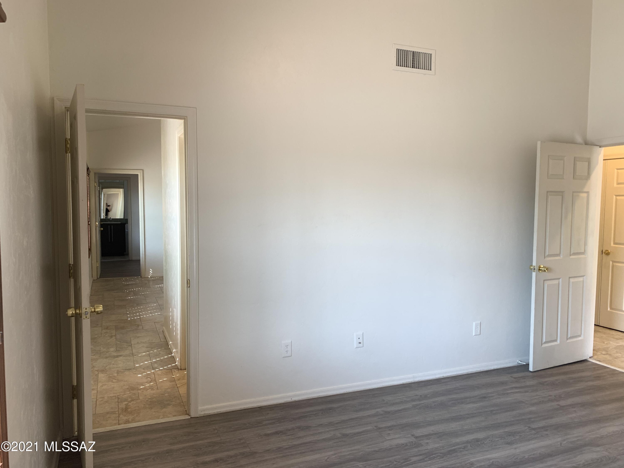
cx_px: 312
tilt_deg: -2.7
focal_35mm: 26
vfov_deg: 53.1
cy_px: 234
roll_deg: +0.0
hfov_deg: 67.3
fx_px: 469
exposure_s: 1/94
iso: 100
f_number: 1.8
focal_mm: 4.25
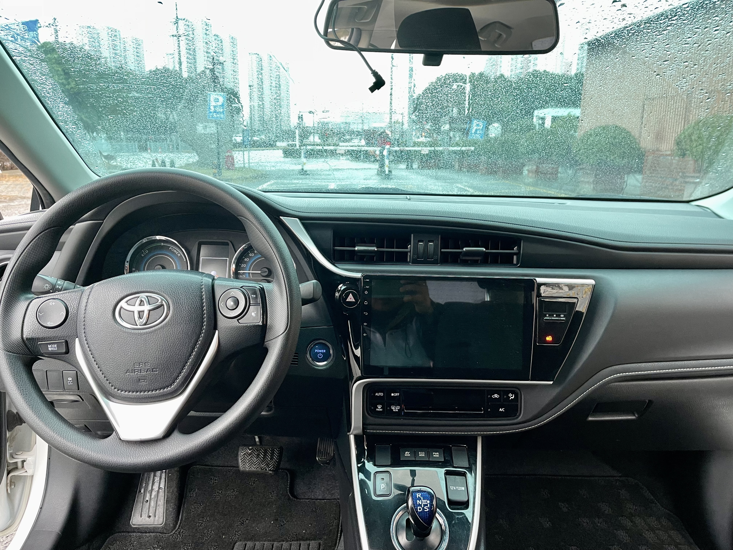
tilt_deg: -14.1
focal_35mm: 25
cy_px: 275
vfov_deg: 54.9
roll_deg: -0.1
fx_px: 529
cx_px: 366
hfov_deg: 69.4
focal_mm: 5.1
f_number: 1.6
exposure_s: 1/70
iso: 125
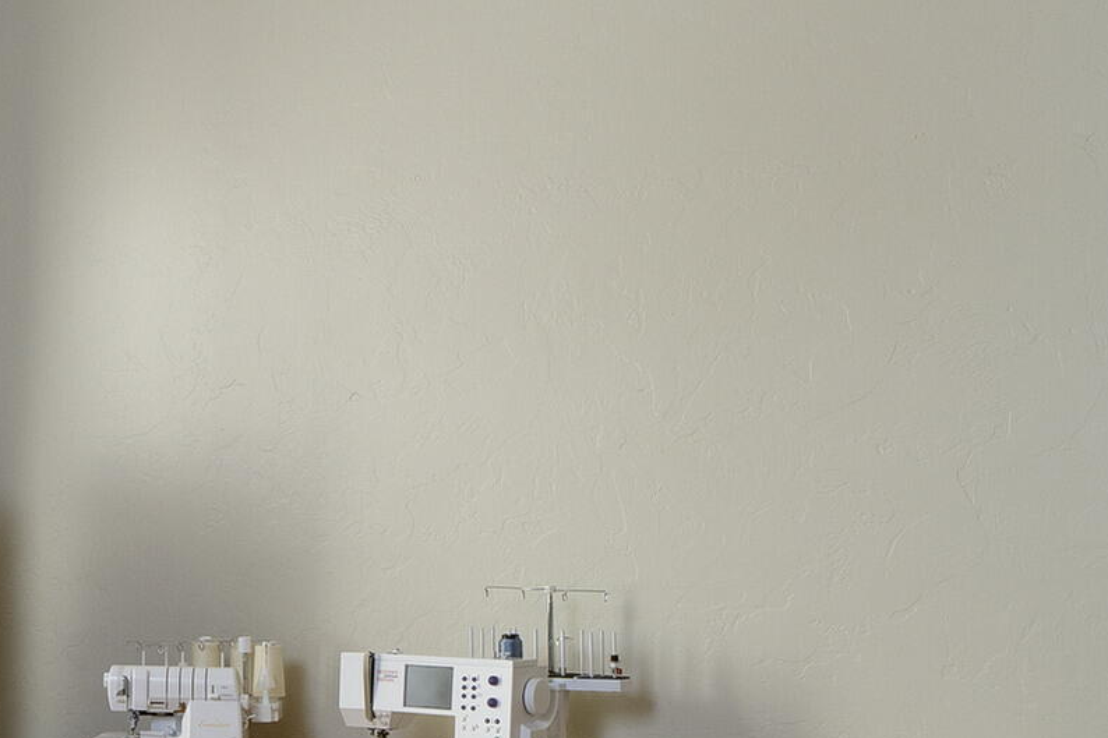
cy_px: 575
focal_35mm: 67
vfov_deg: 20.1
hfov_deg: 27.0
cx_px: -177
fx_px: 2062
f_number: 9
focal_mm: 19
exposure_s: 1/30
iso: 200
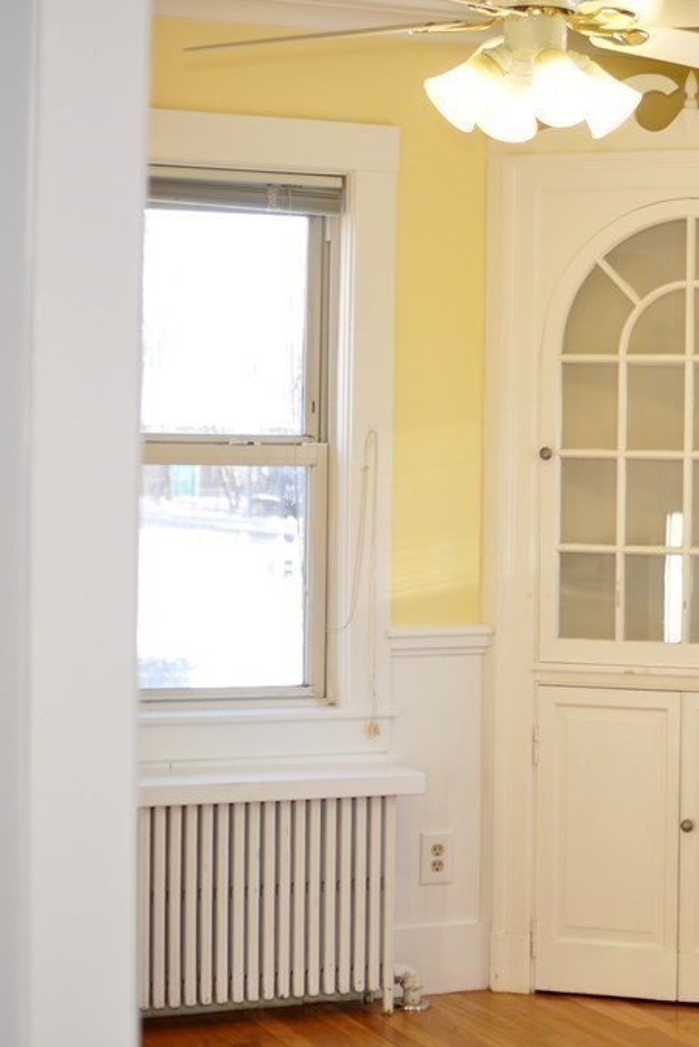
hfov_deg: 16.9
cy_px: 526
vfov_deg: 25.4
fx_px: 2322
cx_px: 607
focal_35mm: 80
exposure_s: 1/125
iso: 200
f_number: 2.5
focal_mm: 35
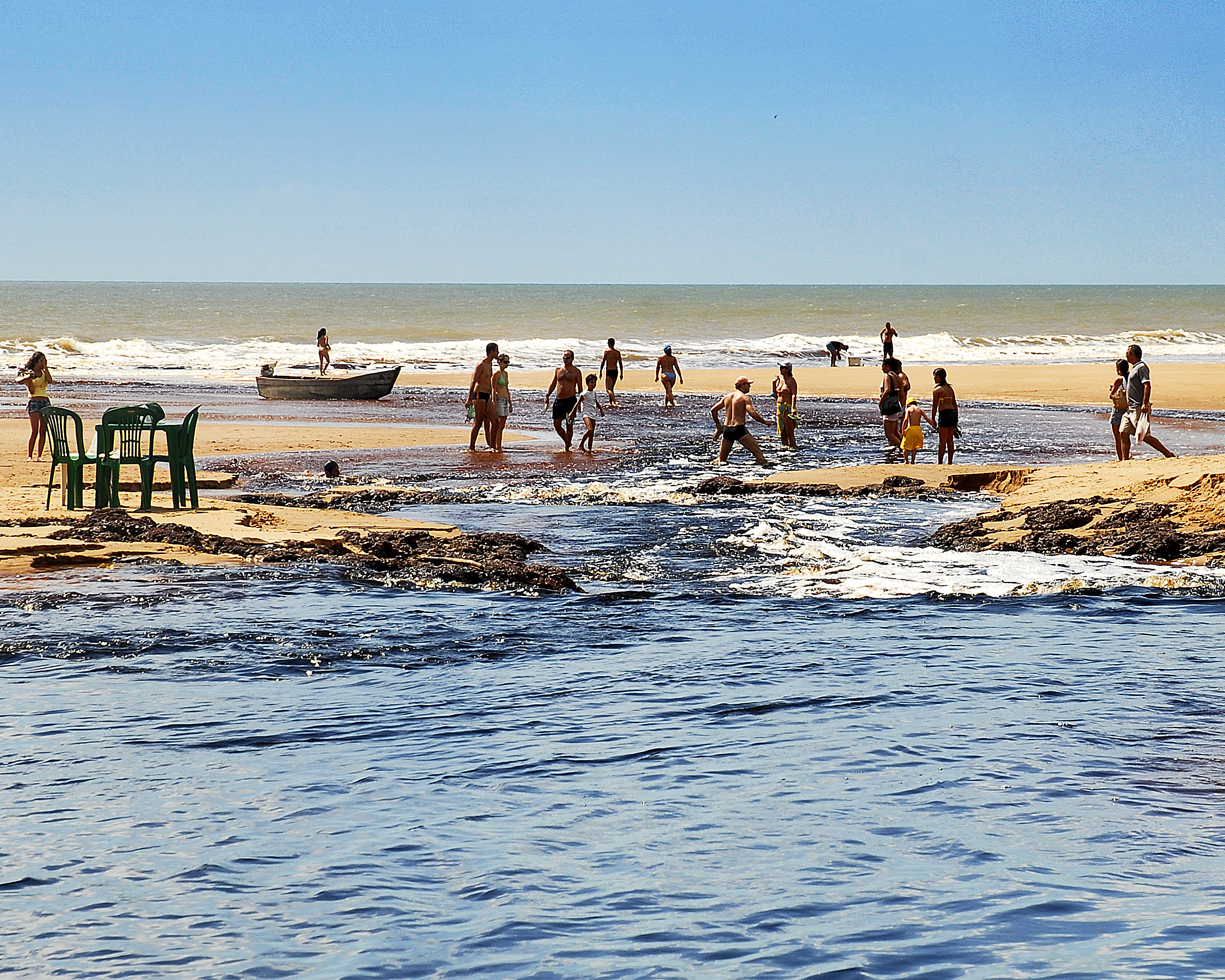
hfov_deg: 15.2
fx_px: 4569
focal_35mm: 126
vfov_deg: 12.2
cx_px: 844
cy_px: 575
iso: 100
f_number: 11
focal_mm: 52
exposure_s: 1/200
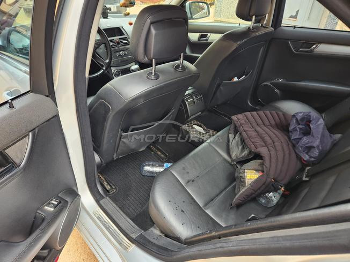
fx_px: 233
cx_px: 175
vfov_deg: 58.9
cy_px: 131
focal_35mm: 23
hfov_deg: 73.9
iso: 125
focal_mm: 5.4
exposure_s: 1/180
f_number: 1.8
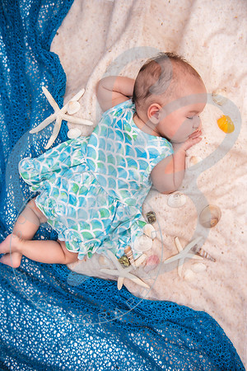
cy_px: 186
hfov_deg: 31.9
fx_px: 432
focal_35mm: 42
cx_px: 124
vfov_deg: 46.4
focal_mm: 42
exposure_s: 1/200
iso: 100
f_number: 3.5
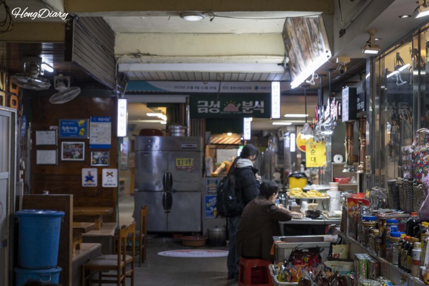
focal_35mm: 60
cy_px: 143
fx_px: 715
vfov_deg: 22.6
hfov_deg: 33.4
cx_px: 214
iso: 2500
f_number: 5.6
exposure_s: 1/160
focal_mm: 60
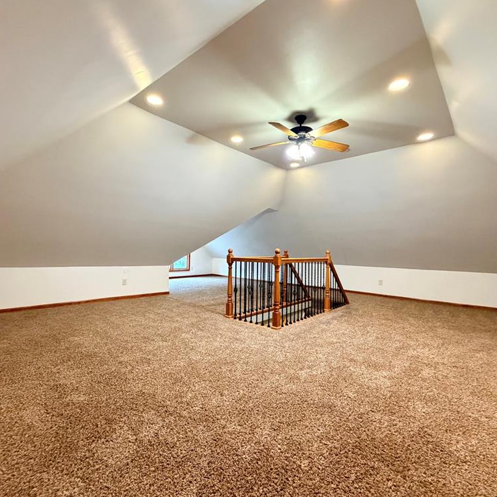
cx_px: 243
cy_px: 242
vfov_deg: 84.0
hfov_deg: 84.0
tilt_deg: +1.4
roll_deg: -0.7
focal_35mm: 17
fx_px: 276
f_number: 2.2
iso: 800
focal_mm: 2.22
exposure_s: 1/60
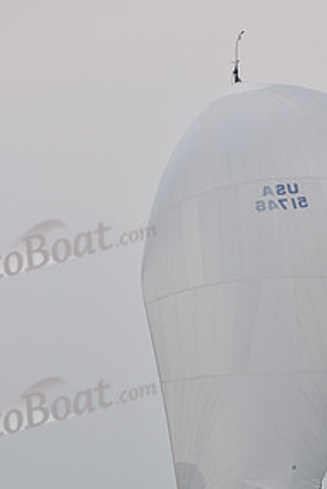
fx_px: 2817
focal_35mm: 207
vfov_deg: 9.9
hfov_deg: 6.6
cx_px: 246
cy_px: 479
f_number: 5
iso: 250
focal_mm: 102
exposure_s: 1/1000
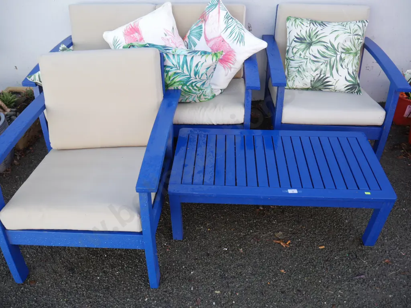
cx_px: 206
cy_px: 154
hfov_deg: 63.4
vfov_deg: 49.7
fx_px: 332
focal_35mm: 28
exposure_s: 1/200
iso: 200
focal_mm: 14
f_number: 4.5
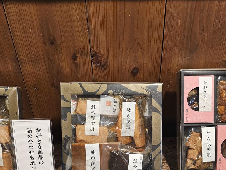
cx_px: 135
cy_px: 128
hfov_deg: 52.3
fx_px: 228
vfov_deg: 39.5
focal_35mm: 35
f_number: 1.7
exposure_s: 1/100
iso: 500
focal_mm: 6.3
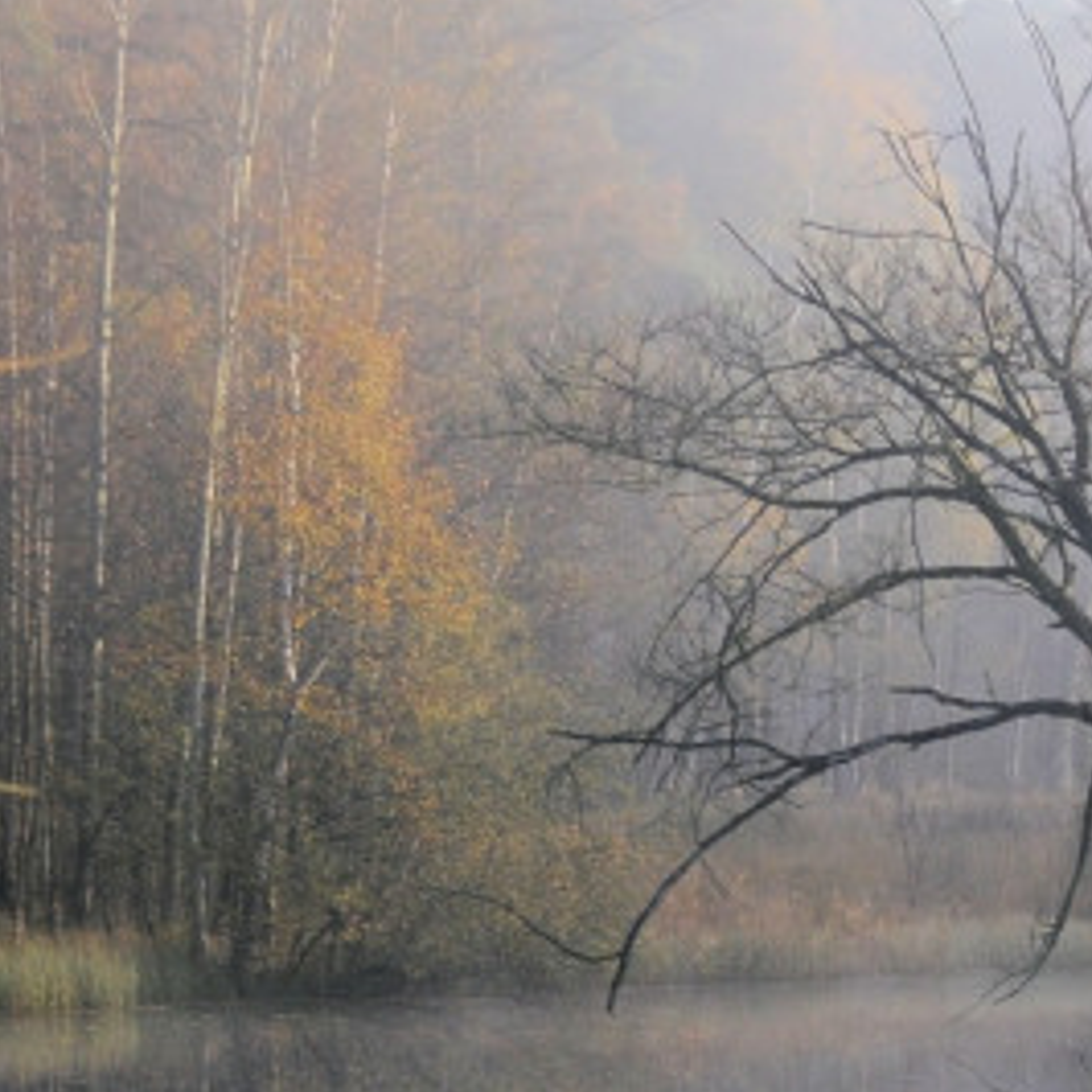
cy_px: 965
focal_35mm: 157
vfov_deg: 11.1
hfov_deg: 11.0
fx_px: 5603
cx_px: 1104
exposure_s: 1/500
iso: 400
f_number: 6.3
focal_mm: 32
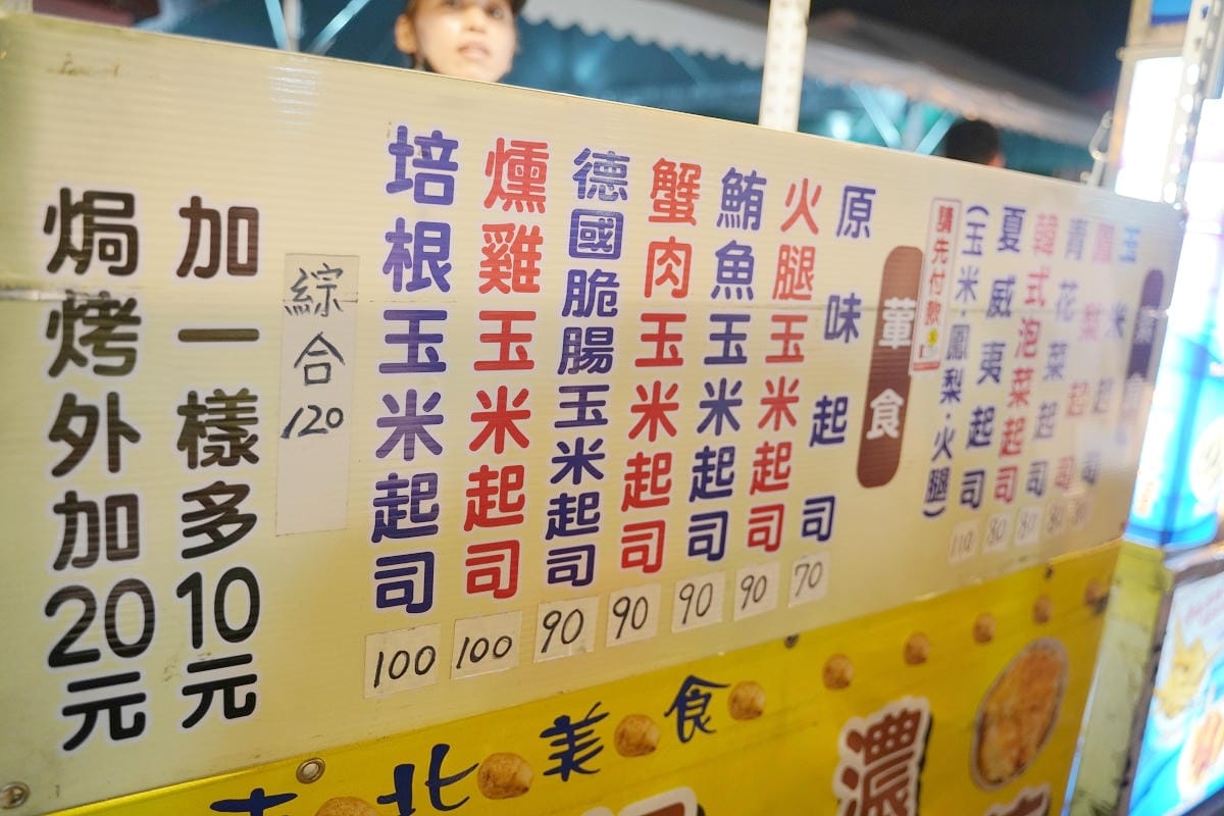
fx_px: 952
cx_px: 612
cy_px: 408
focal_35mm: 28
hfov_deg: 65.5
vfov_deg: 46.4
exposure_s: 1/160
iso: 1600
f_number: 2.8
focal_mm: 28
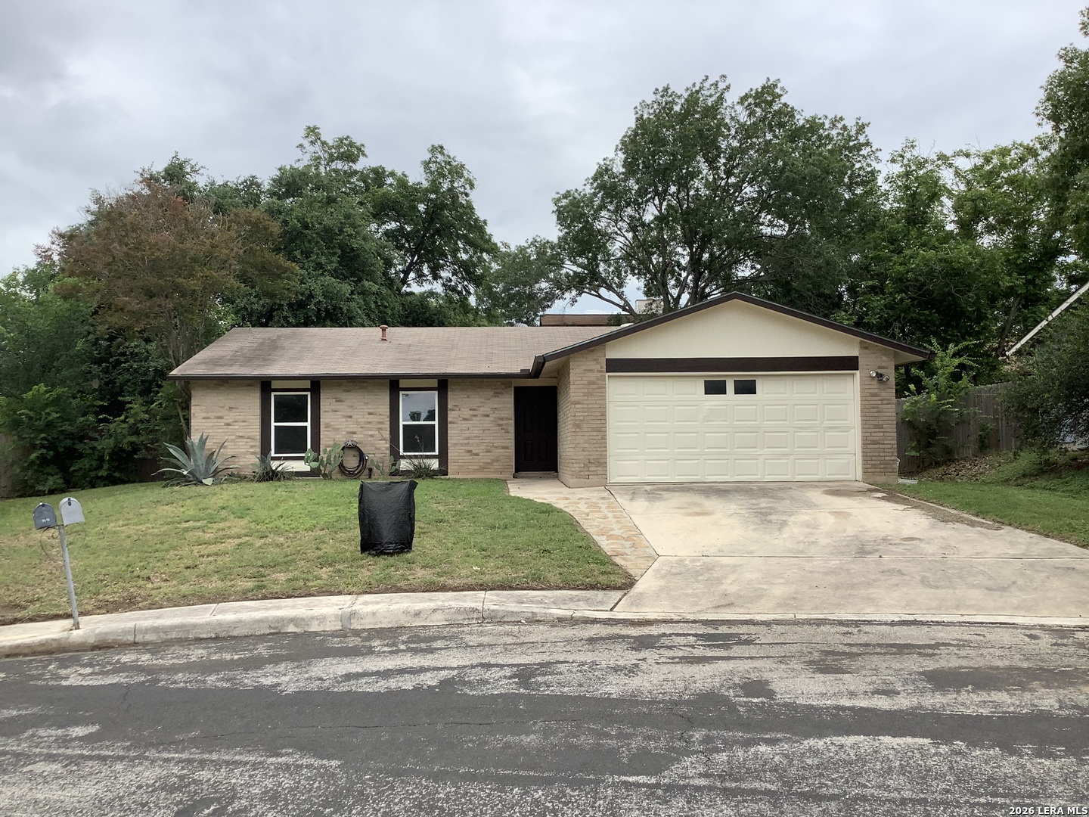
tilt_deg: +2.6
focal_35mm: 31
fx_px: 975
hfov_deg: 58.4
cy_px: 408
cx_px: 544
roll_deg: +0.3
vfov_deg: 45.4
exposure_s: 1/754
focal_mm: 3.3
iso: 25
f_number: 2.4
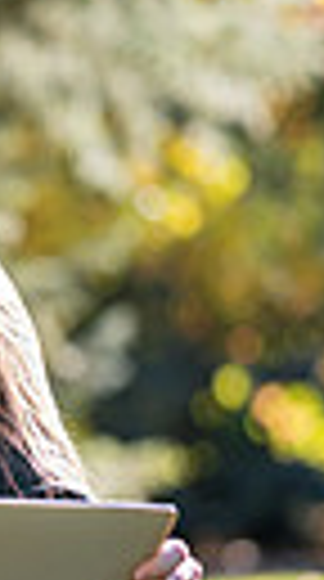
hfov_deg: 3.9
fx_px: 4778
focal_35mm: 311
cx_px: -108
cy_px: 297
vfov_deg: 7.0
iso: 100
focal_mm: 85
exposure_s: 1/500
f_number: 1.8
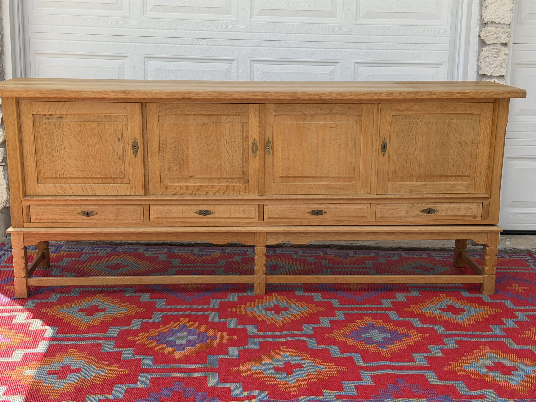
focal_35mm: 48
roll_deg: -1.6
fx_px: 743
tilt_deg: -7.7
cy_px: 201
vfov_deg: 30.3
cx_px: 268
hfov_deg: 39.7
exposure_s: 1/1575
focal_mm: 6.76
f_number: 1.78
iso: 64
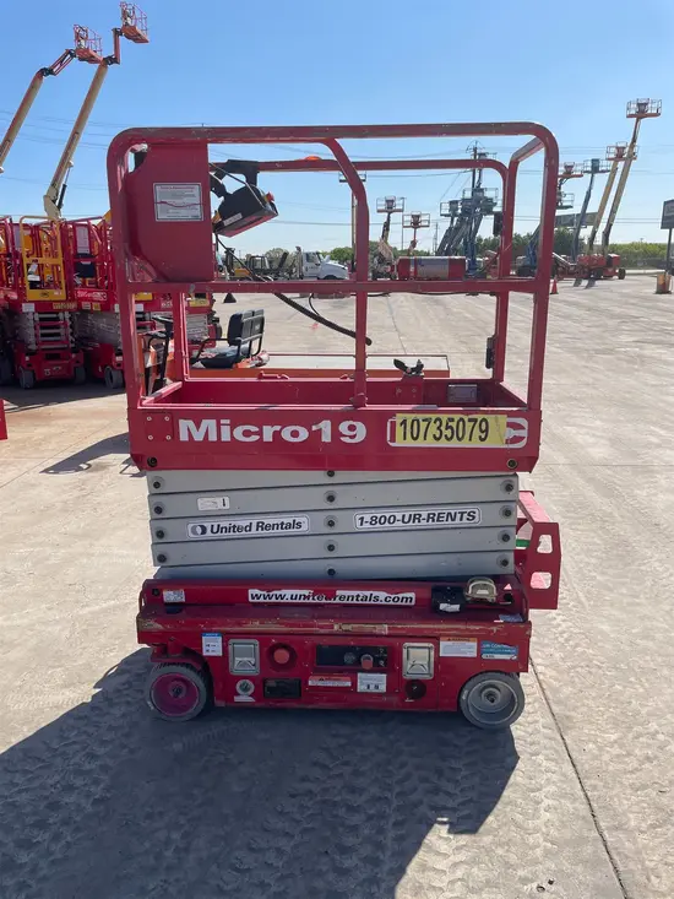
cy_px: 450
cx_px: 337
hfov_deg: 53.1
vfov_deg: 67.3
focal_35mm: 26
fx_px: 675
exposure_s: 1/4292
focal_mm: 4.2
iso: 32
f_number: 1.6
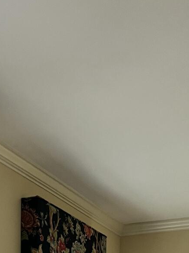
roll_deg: -1.3
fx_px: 648
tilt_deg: -3.3
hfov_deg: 16.2
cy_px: 409
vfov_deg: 18.7
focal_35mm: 89
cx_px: -14
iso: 80
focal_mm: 5.1
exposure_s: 1/60
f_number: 1.6
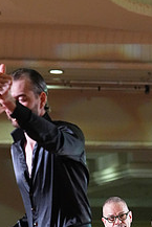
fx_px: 2554
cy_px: 299
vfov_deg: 5.1
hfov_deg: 3.4
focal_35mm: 404
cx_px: 15
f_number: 5
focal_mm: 151
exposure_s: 1/400
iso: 8000
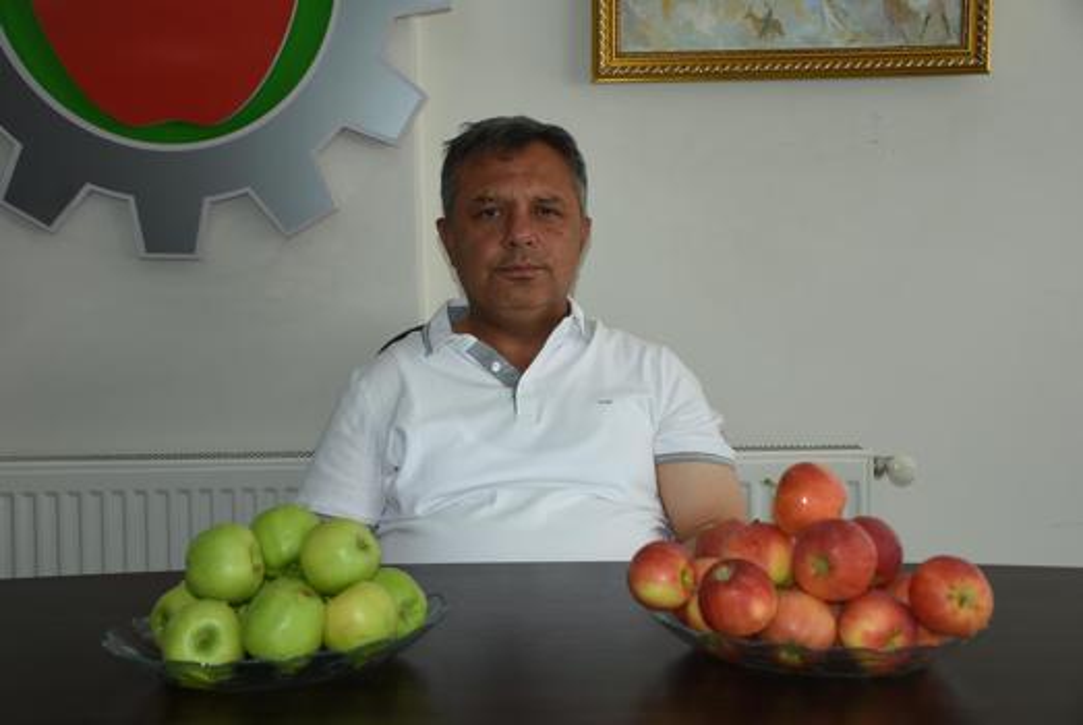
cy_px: 362
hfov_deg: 41.1
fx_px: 1446
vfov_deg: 28.1
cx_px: 542
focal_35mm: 48
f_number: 4
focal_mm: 32
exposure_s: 1/80
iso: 100
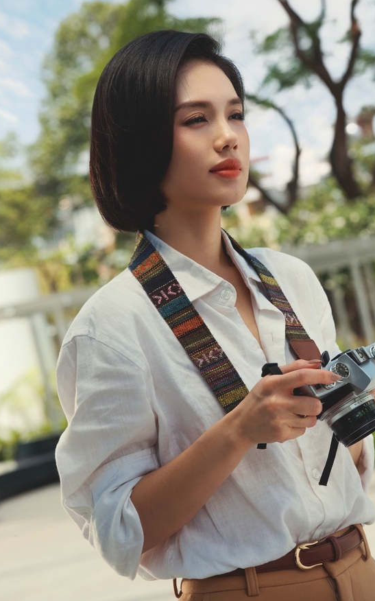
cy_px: 300
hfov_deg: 10.0
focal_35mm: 131
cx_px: 208
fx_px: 2144
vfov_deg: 15.9
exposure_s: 1/160
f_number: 11
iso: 640
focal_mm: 156
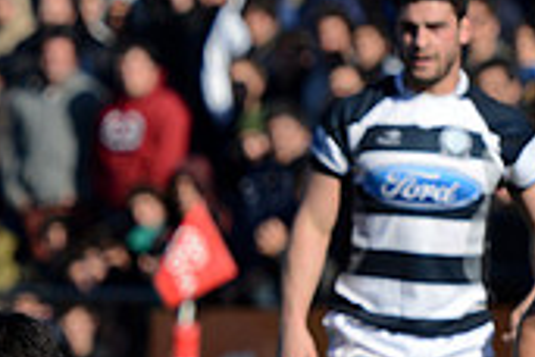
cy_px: 431
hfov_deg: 3.4
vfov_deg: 2.3
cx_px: -319
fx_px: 9065
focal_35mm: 610
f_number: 2.8
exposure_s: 1/2500
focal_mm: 180
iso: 250
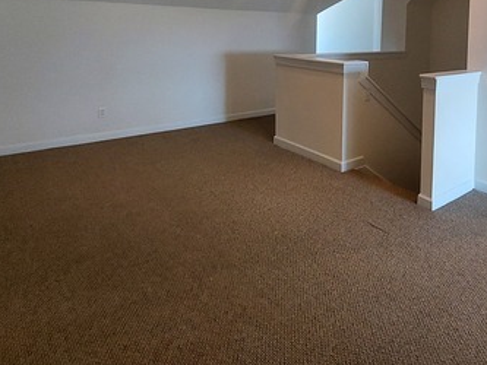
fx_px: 366
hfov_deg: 62.4
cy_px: 39
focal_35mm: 26
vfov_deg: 47.9
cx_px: 380
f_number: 2.2
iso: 250
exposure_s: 1/50
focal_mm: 1.74
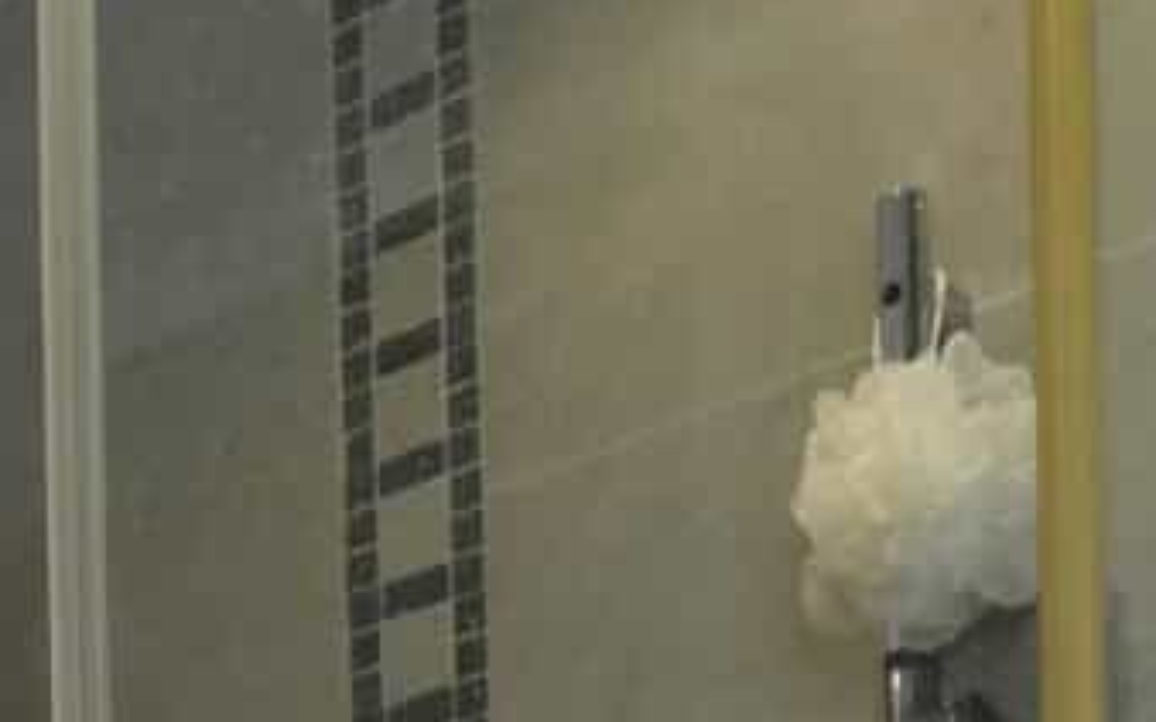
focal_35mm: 105
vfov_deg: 9.8
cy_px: 2079
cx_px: -523
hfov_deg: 17.9
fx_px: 3307
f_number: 4
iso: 1600
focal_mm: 17
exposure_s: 1/160
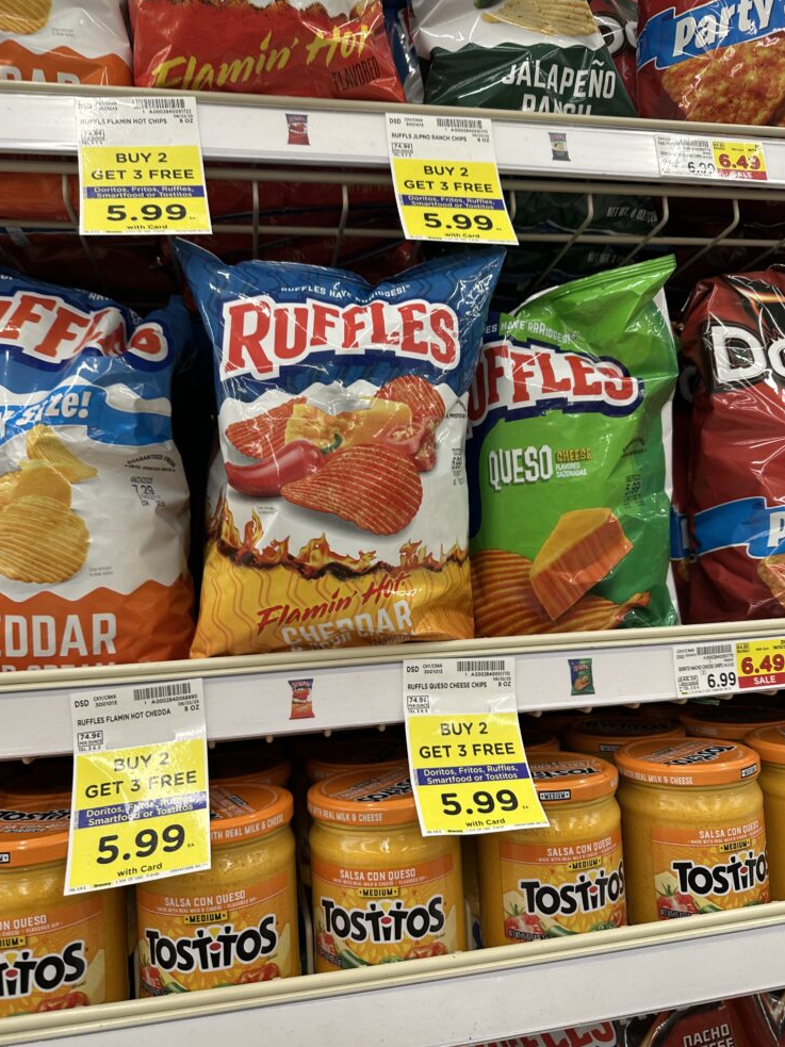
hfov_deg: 54.9
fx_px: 756
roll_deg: +5.1
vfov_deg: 69.4
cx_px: 396
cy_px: 521
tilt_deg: +2.6
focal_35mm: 25
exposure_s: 1/62
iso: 80
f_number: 1.78
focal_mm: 6.86
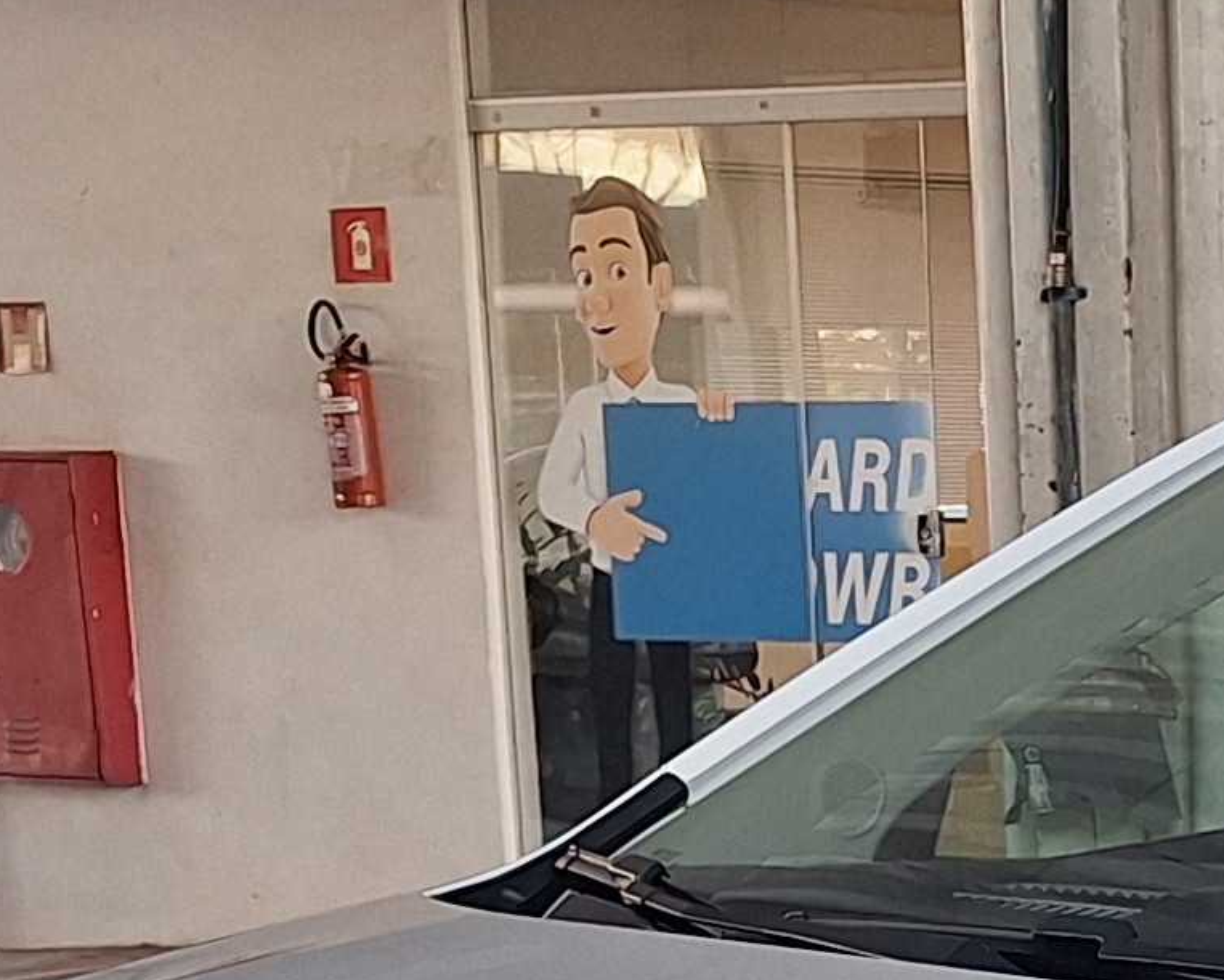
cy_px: 1618
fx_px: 4349
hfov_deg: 15.5
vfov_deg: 12.1
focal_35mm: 120
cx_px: 1415
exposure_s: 1/121
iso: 40
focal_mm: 5.54
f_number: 1.8
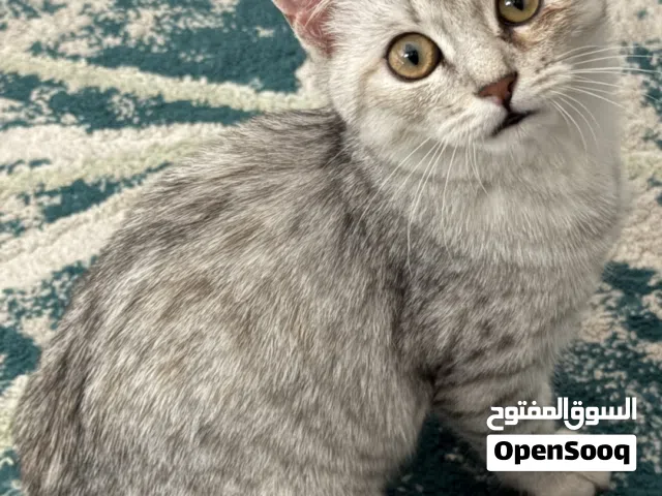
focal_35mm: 48
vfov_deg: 30.3
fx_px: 918
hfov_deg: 39.7
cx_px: 331
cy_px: 248
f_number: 1.78
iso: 320
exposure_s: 1/40
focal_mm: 6.76
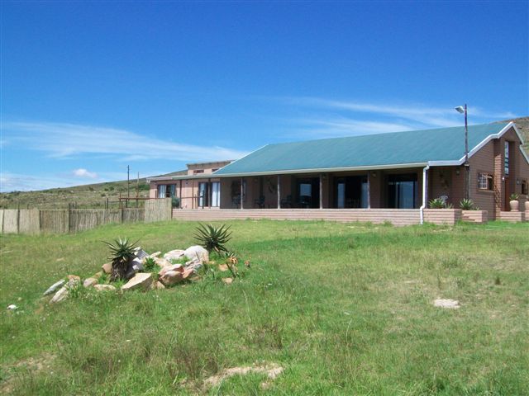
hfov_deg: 51.4
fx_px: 550
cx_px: 264
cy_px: 198
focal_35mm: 36
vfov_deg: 39.7
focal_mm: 6
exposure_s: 1/500
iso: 64
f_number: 4.8
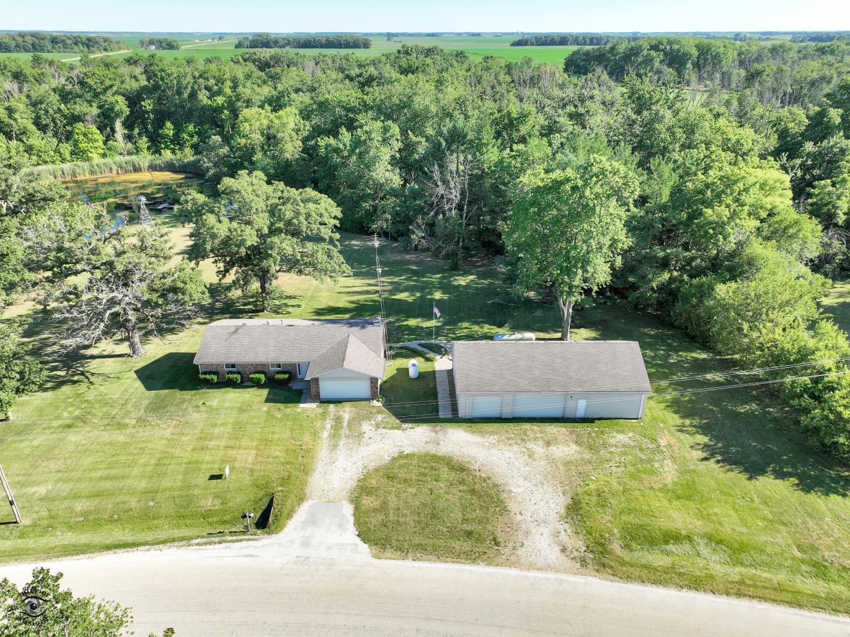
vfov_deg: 56.8
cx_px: 425
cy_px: 318
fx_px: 589
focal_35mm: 24
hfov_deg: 71.6
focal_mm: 12.29
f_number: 2.8
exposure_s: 1/1000
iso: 120
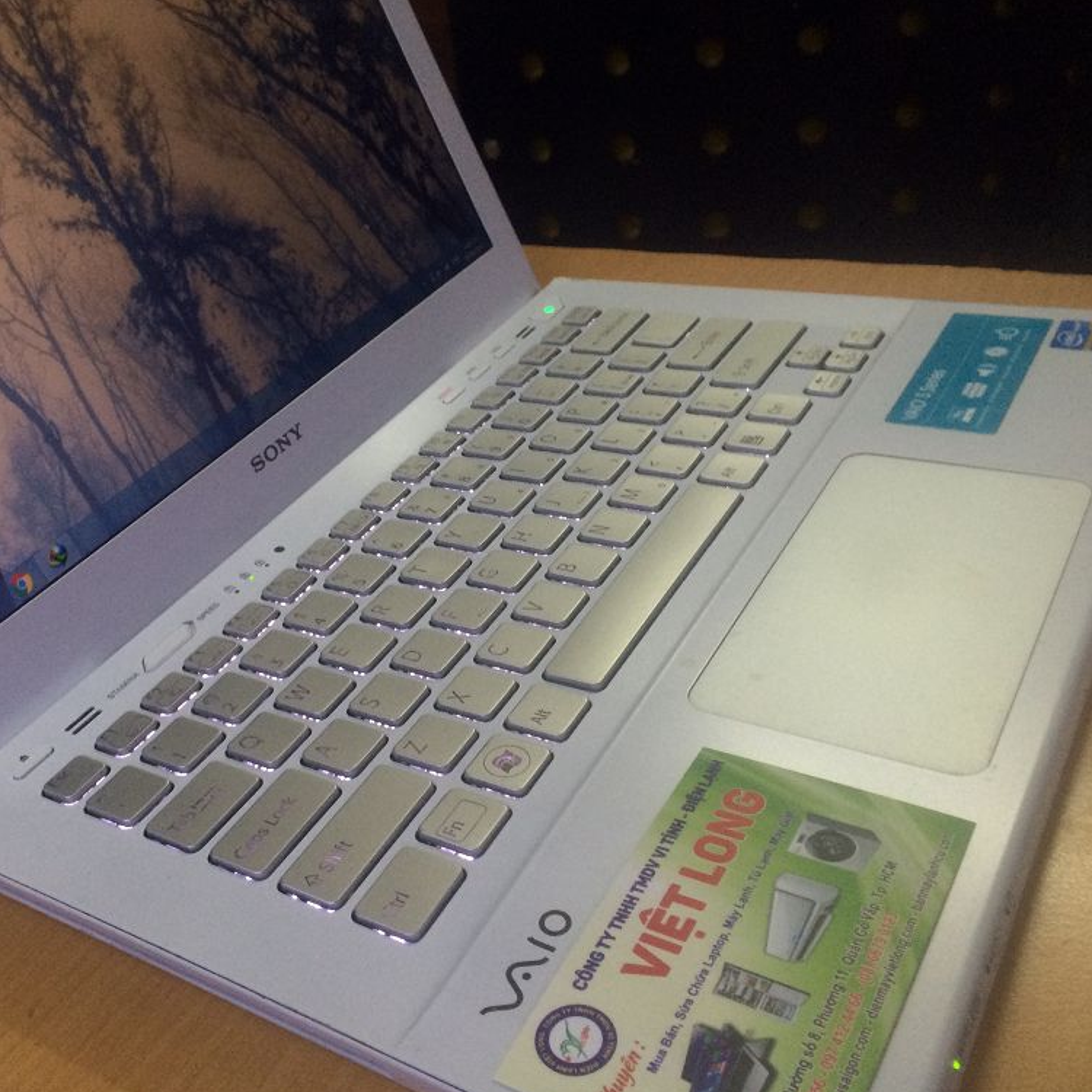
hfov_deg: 46.7
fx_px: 1249
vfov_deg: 47.2
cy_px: 550
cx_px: 395
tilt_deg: -31.4
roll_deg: +11.6
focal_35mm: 35
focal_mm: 4.15
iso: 80
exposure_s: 1/33
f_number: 2.2
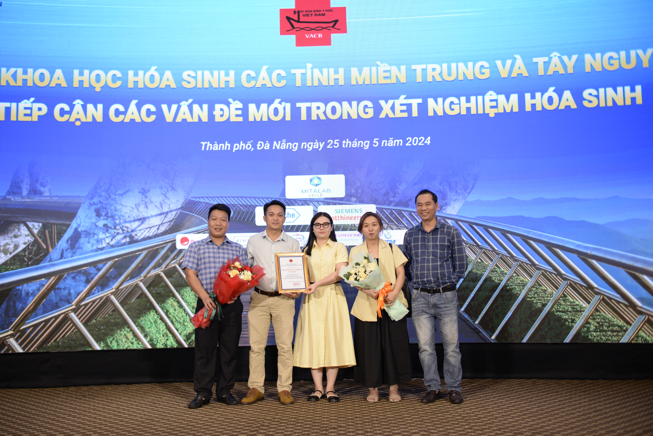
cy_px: 218
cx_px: 326
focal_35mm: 36
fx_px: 653
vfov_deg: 36.9
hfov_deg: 53.1
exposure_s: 1/160
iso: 640
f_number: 2.8
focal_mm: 36
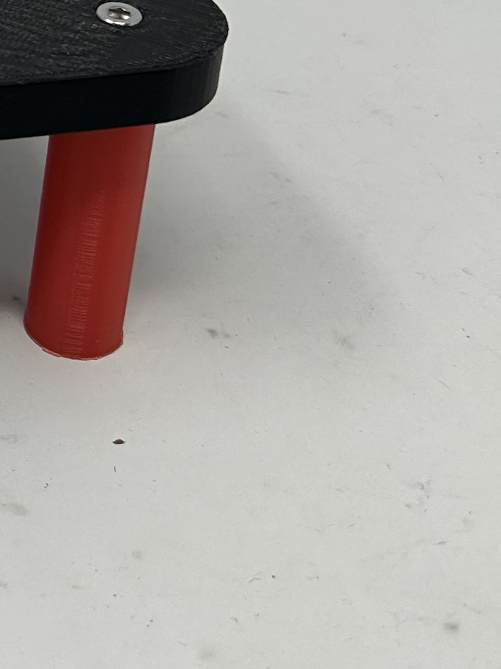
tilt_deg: -27.7
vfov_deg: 19.2
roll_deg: +1.1
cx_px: -443
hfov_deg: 13.3
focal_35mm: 98
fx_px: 1892
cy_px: -68
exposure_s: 1/414
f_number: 1.5
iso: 50
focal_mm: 5.7
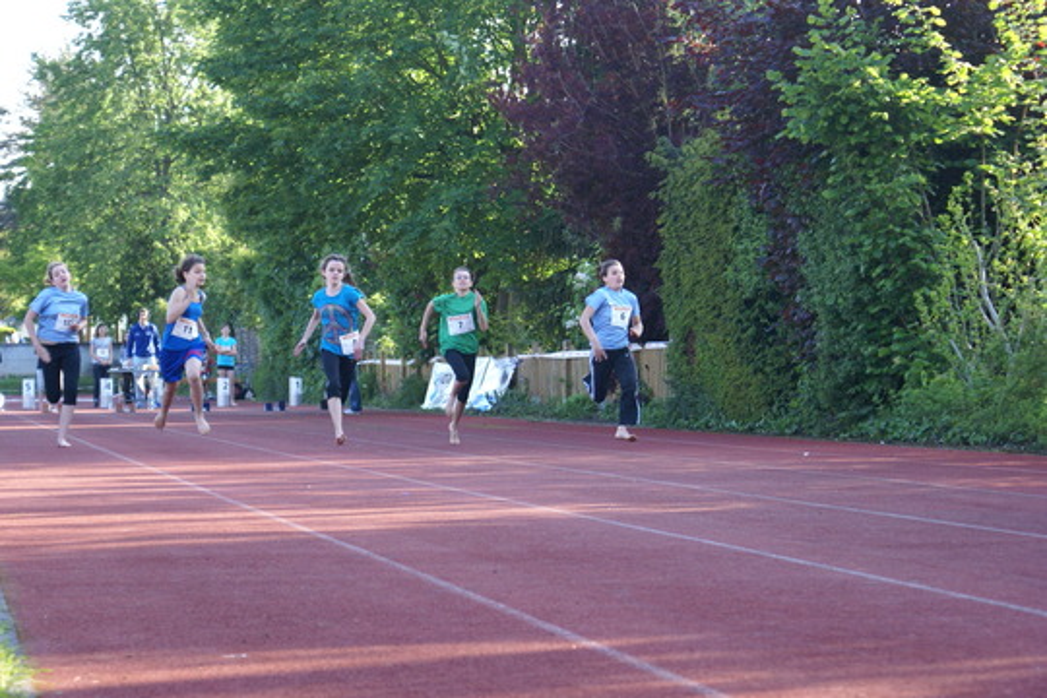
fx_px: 3054
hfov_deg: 19.5
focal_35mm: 105
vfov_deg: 13.0
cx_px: 524
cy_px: 349
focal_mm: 70
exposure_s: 1/250
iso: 500
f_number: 5.6
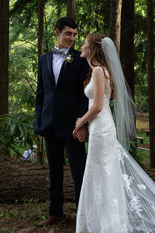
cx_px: 78
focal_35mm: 70
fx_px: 452
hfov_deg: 19.5
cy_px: 116
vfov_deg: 28.8
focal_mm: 70
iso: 800
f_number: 10
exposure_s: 1/200
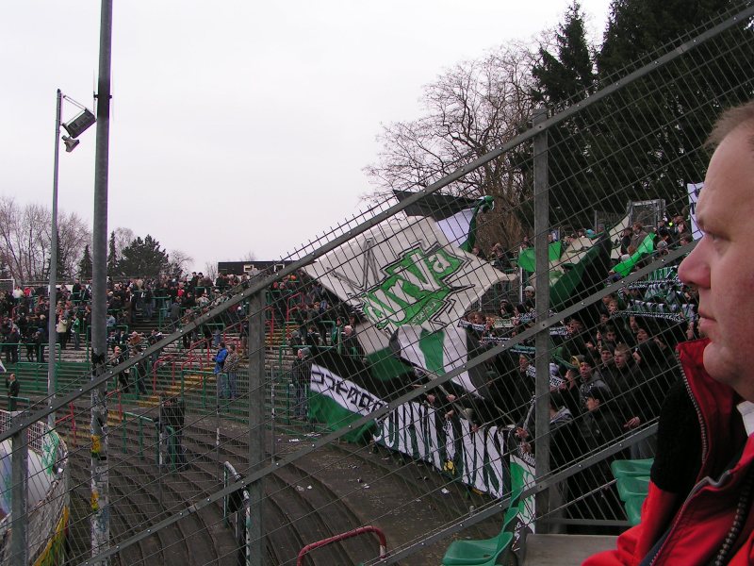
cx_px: 377
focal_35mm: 38
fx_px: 828
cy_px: 283
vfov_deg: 37.7
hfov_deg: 49.0
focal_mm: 5.8
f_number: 5.6
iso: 50
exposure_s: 1/200
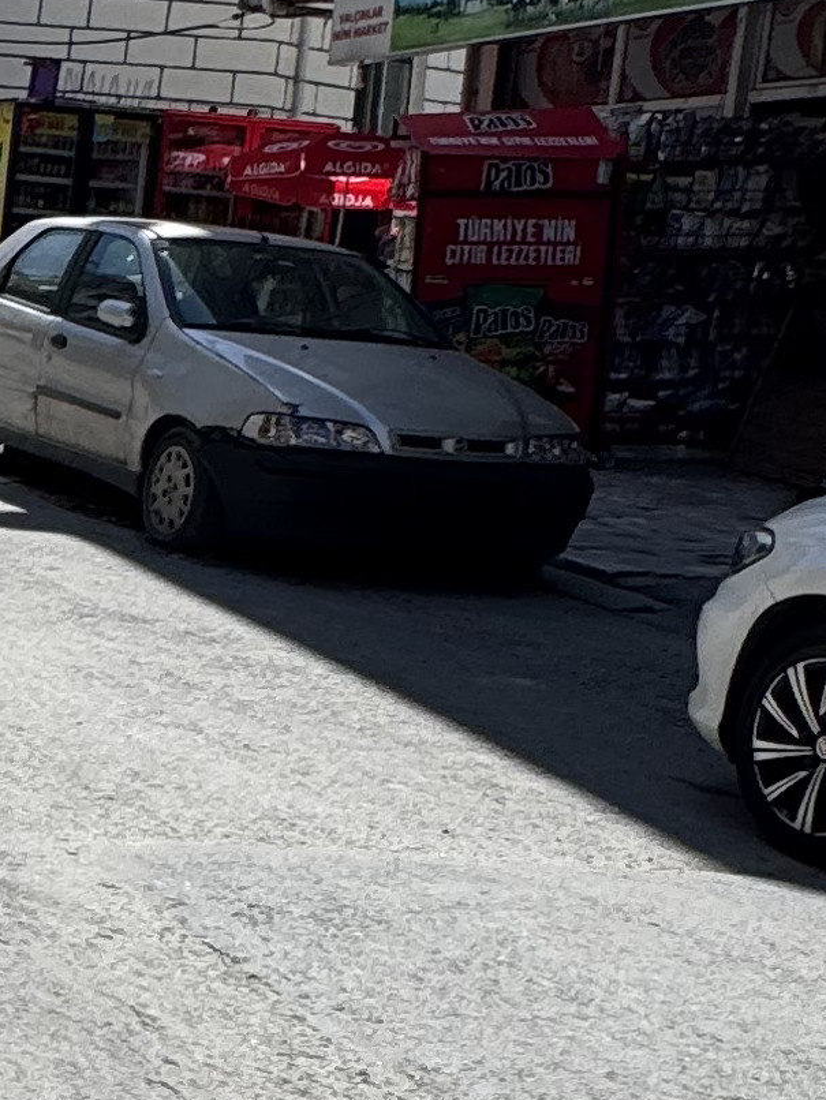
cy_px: 484
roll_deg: -2.3
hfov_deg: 16.6
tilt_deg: -4.5
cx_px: -766
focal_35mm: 70
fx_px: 2226
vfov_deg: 27.7
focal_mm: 2.22
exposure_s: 1/2273
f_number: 2.2
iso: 50
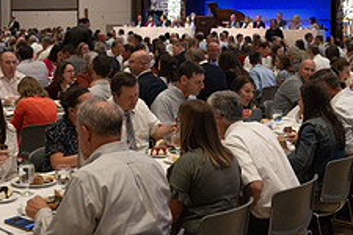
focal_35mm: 62
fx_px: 608
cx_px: 187
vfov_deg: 21.5
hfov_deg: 32.4
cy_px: 34
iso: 3200
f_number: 4
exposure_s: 1/200
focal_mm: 24
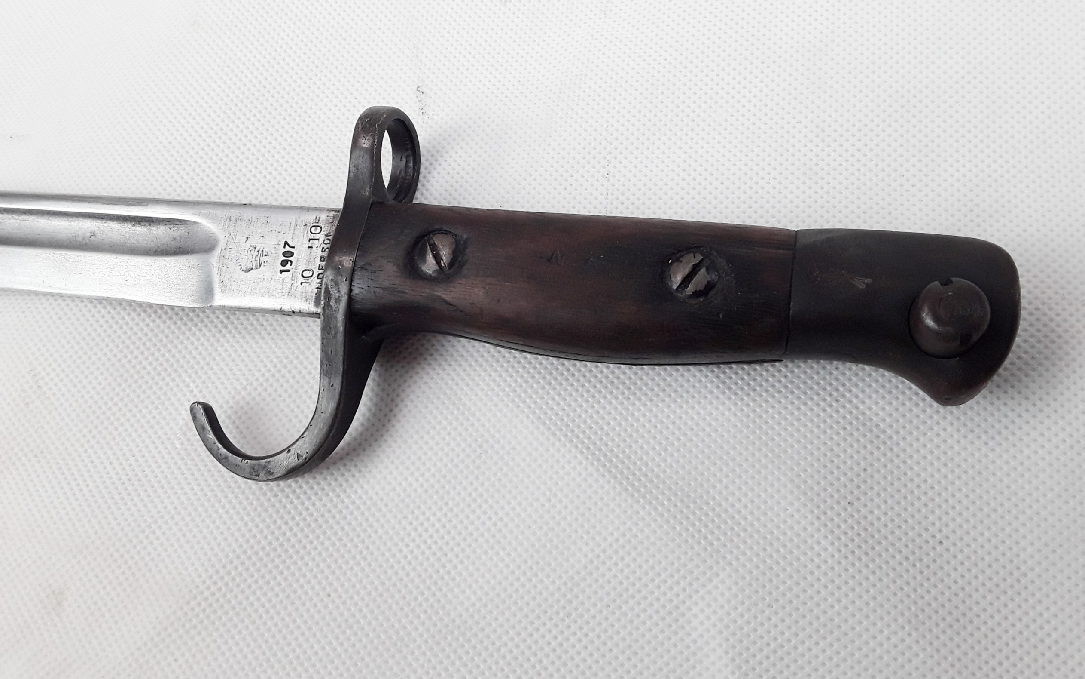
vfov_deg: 43.1
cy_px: 297
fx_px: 858
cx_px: 545
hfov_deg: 64.6
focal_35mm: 29
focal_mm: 2.91
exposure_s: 1/60
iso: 40
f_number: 1.9
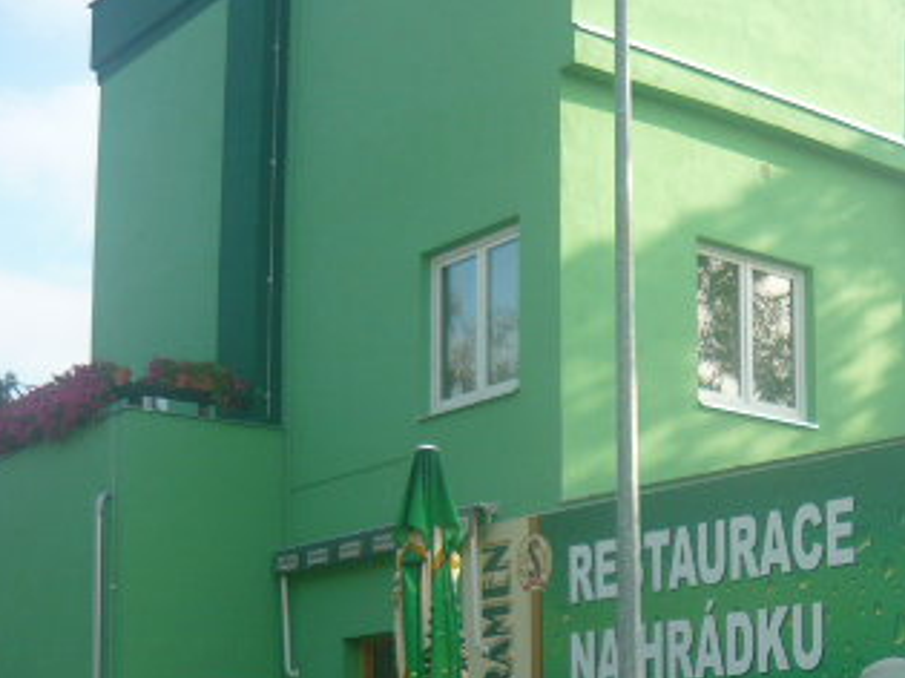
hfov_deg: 28.1
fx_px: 1751
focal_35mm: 67
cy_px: 638
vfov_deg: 21.3
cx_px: 773
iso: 100
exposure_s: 1/500
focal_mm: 5.5
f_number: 2.8
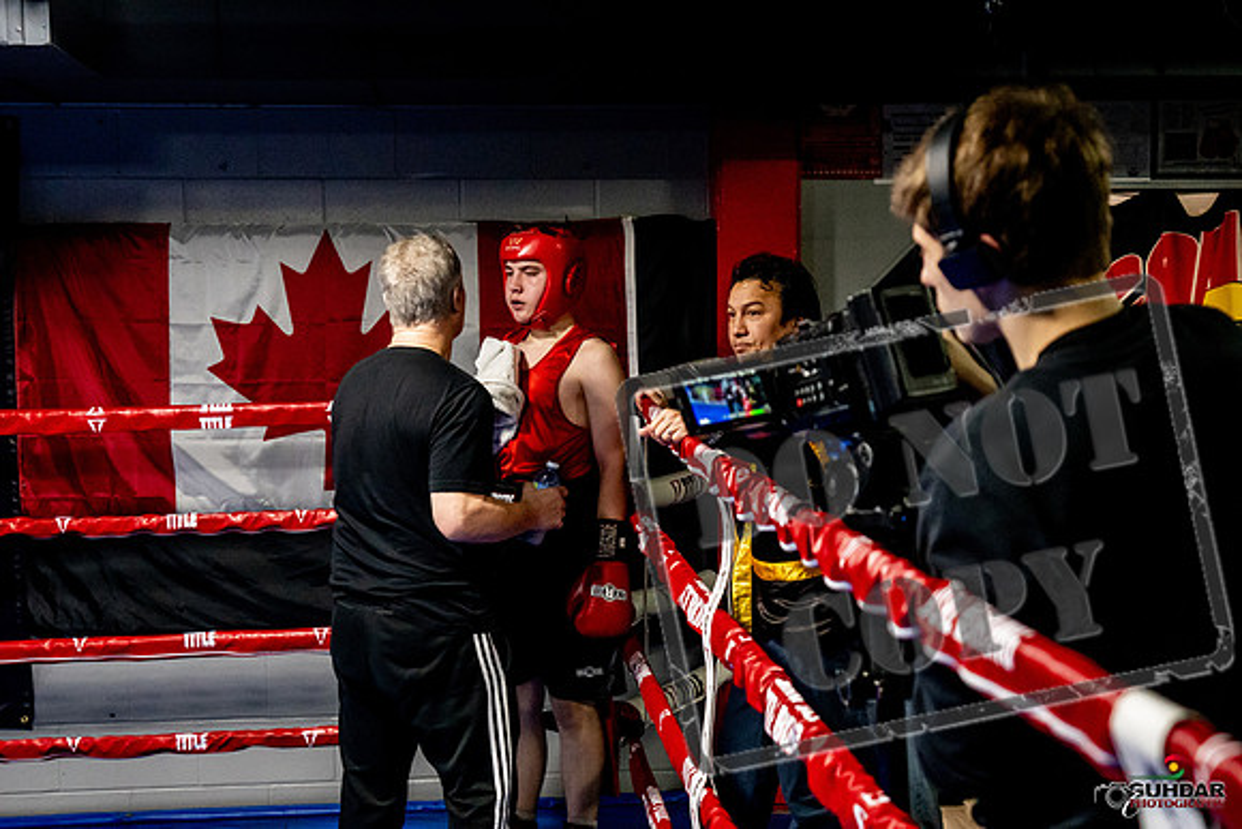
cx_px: 621
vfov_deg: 26.0
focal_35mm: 52
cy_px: 414
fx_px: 1794
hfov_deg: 38.2
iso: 5000
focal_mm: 35
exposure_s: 1/800
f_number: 2.8
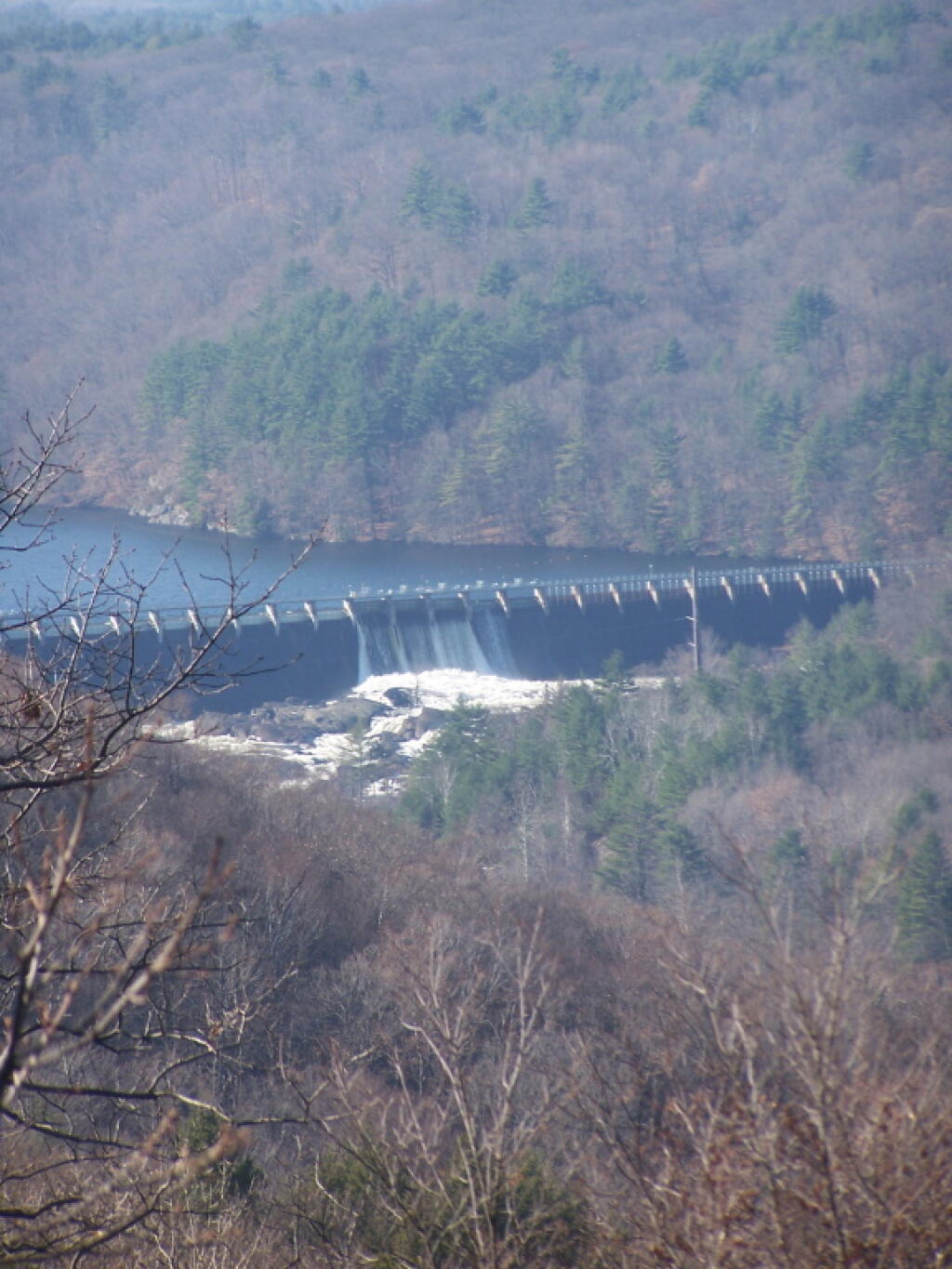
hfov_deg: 5.5
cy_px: 634
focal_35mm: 268
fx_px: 9826
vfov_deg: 7.4
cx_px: 476
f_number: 3.6
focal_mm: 44.4
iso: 80
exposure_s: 1/500
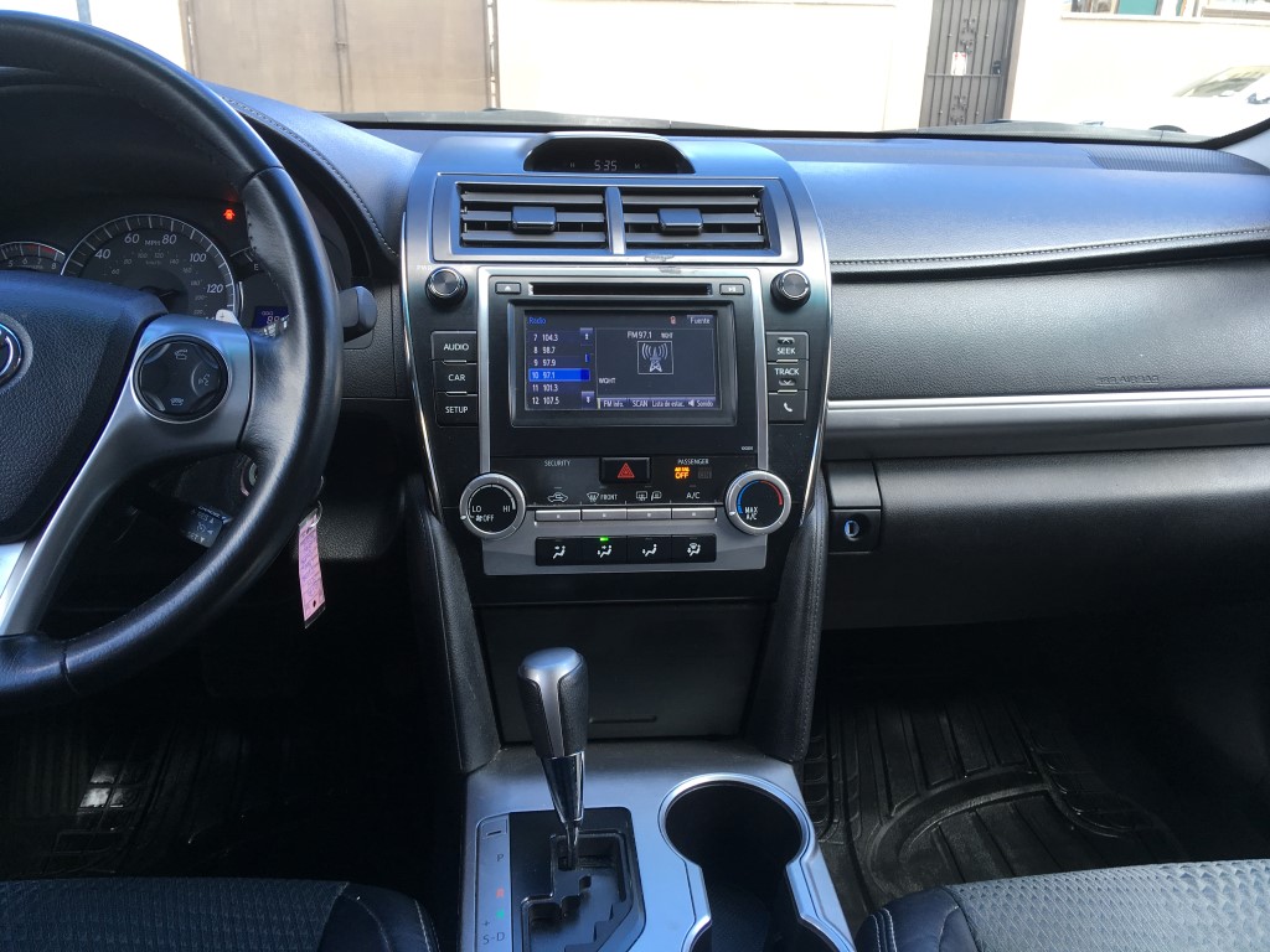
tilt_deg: -21.5
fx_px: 1064
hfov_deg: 61.7
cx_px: 635
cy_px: 476
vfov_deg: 48.2
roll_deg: +0.2
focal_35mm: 29
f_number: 2.2
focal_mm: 4.15
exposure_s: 1/60
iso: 25
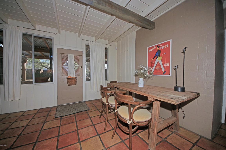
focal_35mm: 12
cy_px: 75
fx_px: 75
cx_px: 113
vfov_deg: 90.0
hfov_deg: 112.6
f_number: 4.5
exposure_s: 1/400
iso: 200
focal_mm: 8
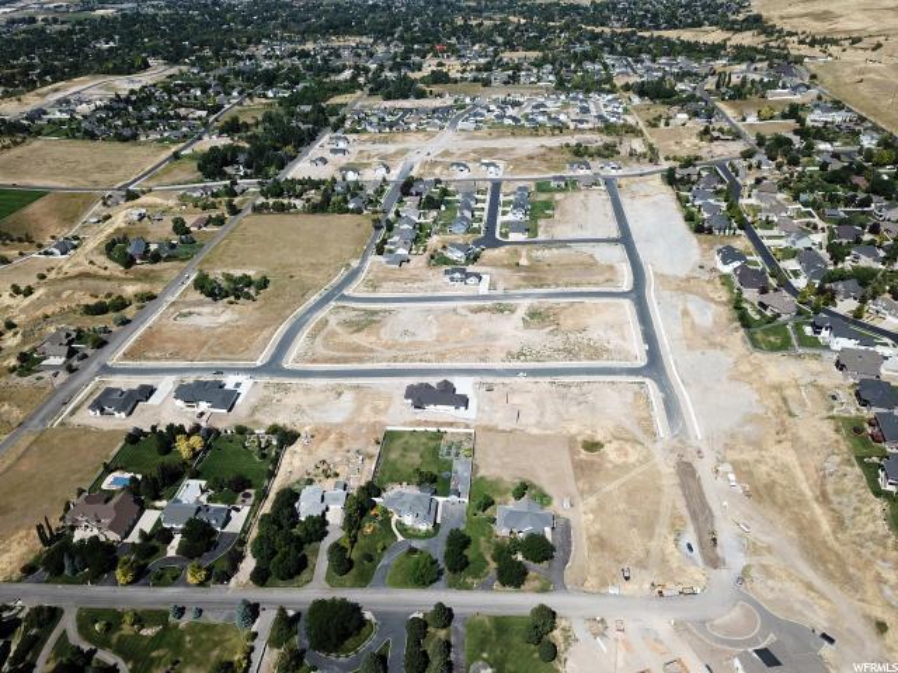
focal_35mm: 26
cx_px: 449
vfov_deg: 53.1
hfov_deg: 67.3
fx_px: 674
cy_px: 336
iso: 100
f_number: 2.2
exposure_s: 1/1736
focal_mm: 4.73
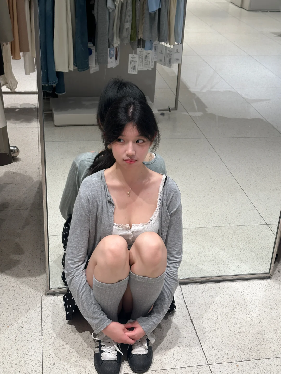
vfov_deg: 39.7
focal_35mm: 48
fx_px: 520
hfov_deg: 30.3
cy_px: 187
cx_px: 140
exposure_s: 1/216
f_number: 1.78
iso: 50
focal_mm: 6.86
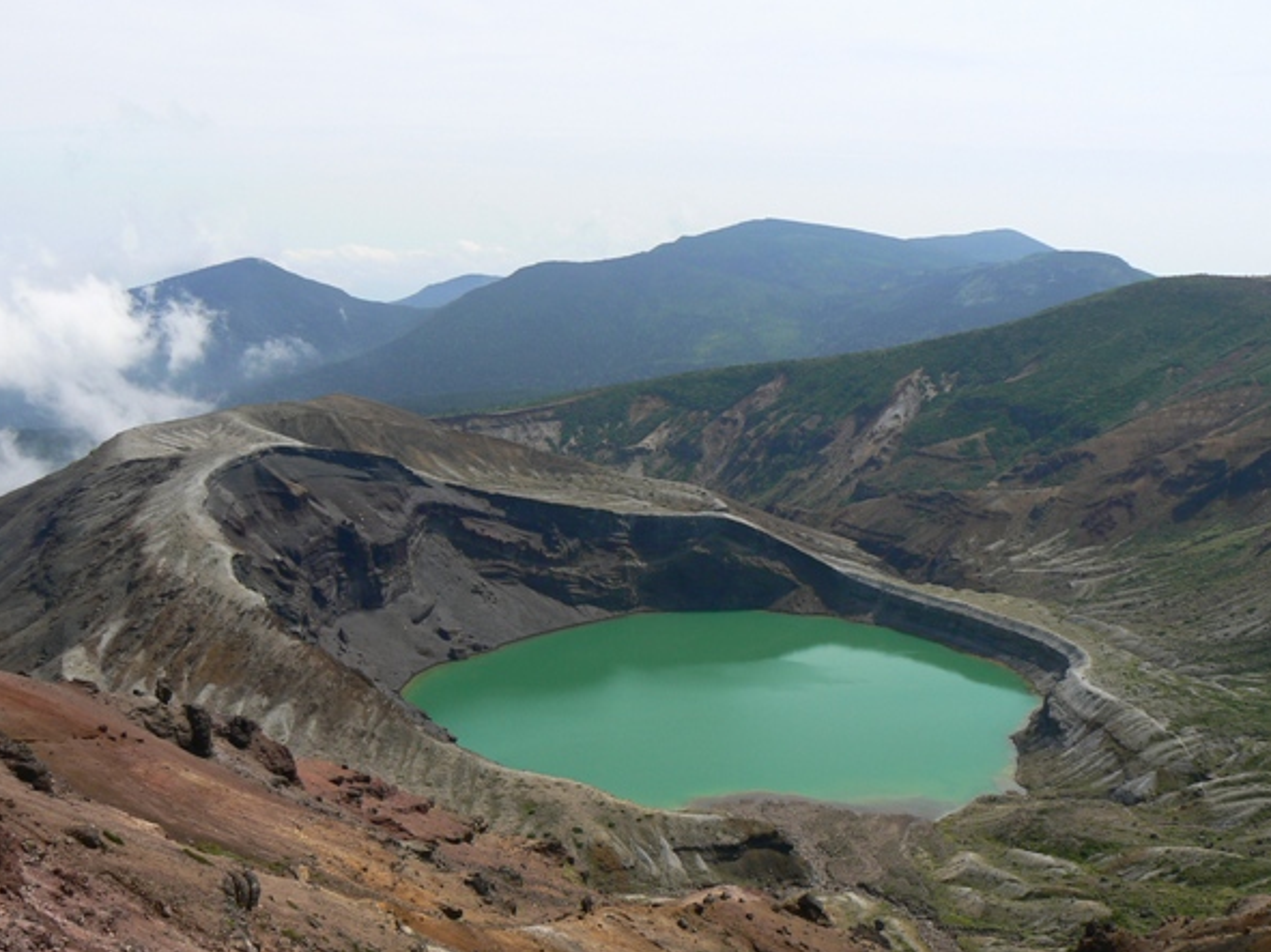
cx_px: 609
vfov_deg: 36.8
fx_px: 1432
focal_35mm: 39
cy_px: 511
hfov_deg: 47.9
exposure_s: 1/500
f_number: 6.3
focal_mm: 6
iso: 80
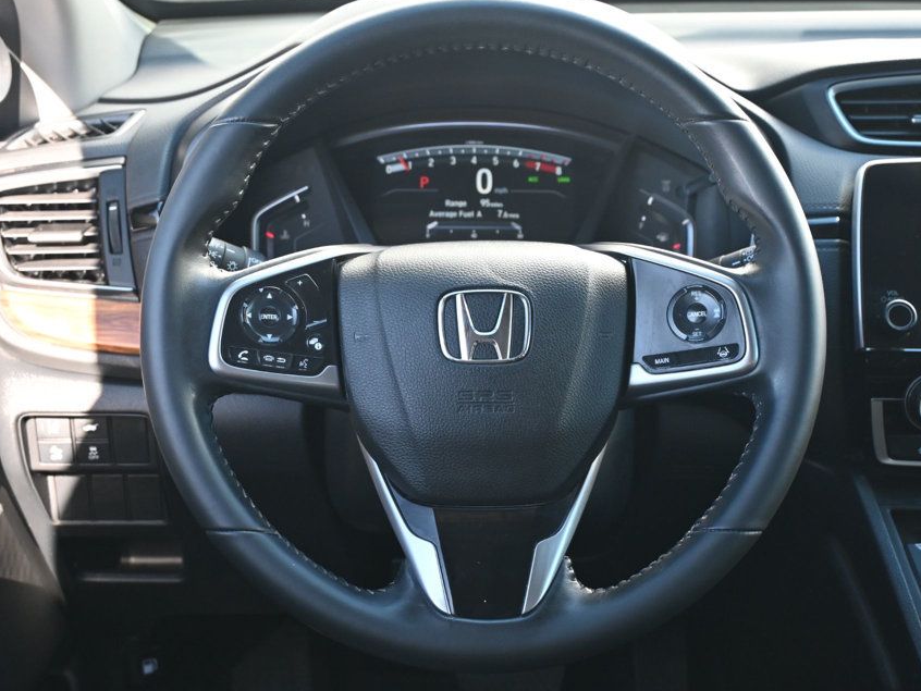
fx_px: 1346
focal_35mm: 51
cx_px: 488
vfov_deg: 28.8
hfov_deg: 37.8
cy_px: 331
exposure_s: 1/125
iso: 800
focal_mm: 29
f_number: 4.8
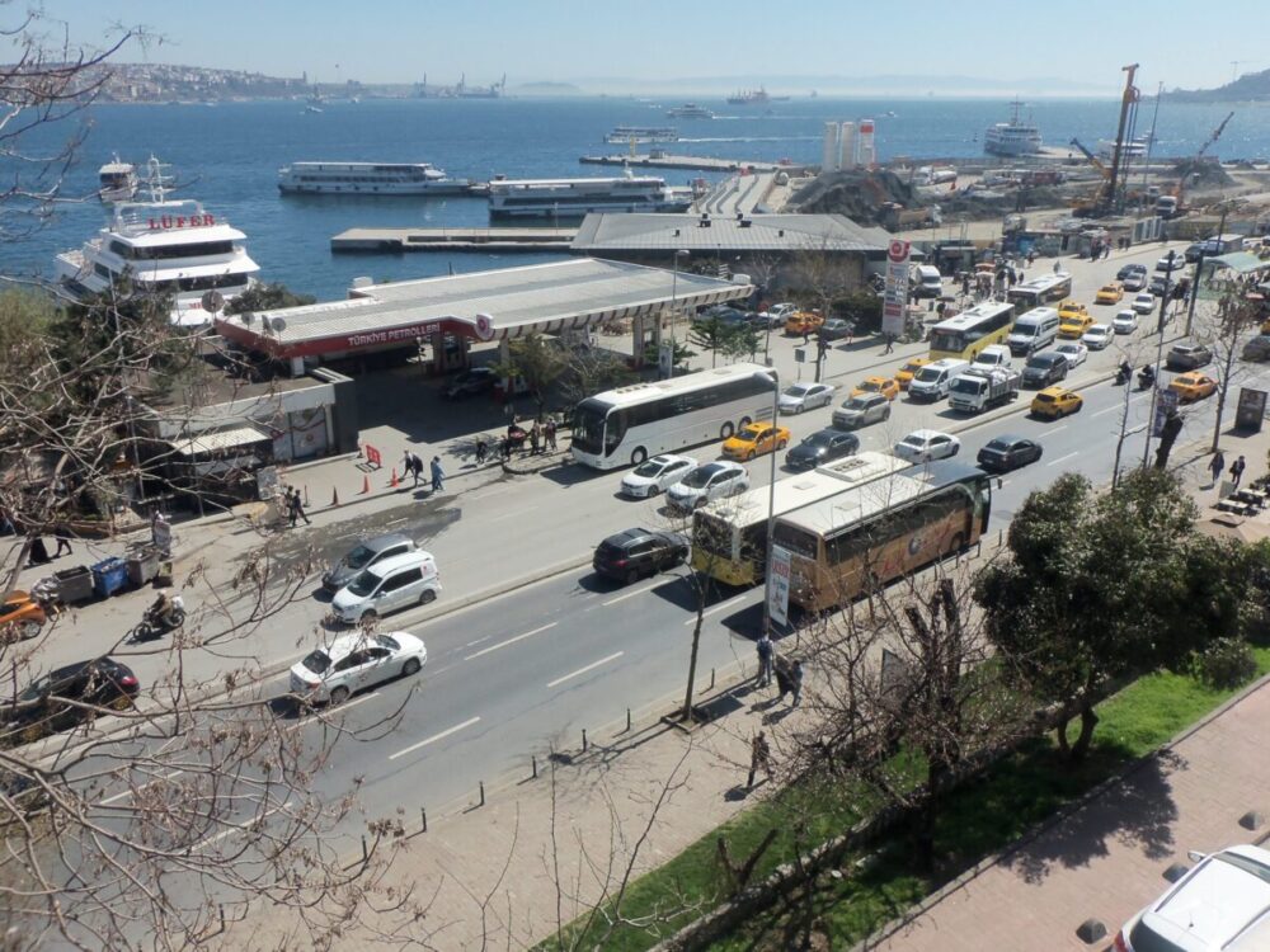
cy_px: 476
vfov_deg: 49.7
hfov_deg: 63.4
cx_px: 635
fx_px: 1027
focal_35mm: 28
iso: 64
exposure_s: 1/160
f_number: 8.6
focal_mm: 5.1
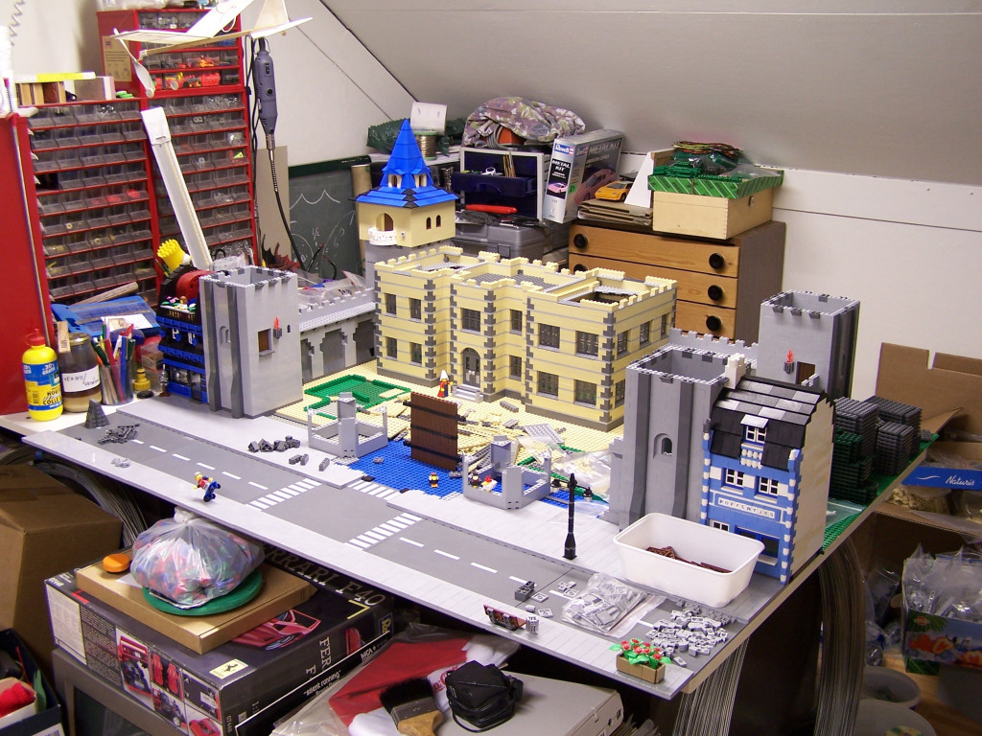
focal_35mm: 38
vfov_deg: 37.7
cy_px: 368
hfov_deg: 49.0
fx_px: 1078
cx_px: 491
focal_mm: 6.3
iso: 80
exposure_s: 1/6
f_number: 2.8
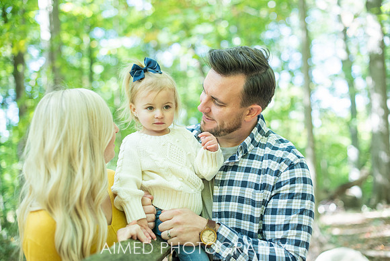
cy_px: 130
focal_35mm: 50
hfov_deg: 39.6
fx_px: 542
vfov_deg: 27.0
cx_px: 195
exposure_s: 1/400
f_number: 2.2
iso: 640
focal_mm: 50
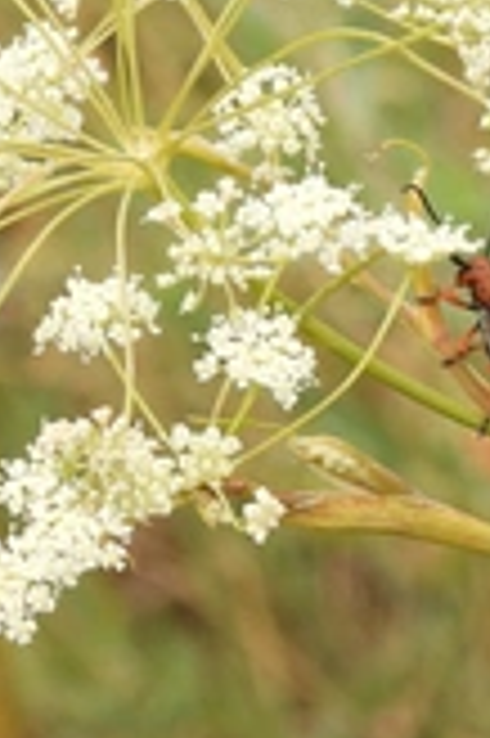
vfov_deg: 3.0
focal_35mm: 691
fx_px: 14137
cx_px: 423
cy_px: 212
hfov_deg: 2.0
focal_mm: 30.3
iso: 100
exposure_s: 1/160
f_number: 5.6
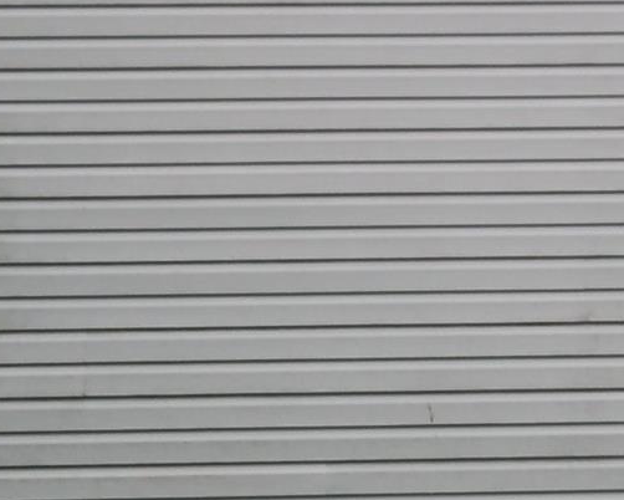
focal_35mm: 105
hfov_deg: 17.8
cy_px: 249
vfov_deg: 14.7
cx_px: 641
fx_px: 1940
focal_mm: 6.5
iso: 80
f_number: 3.1
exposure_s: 1/80
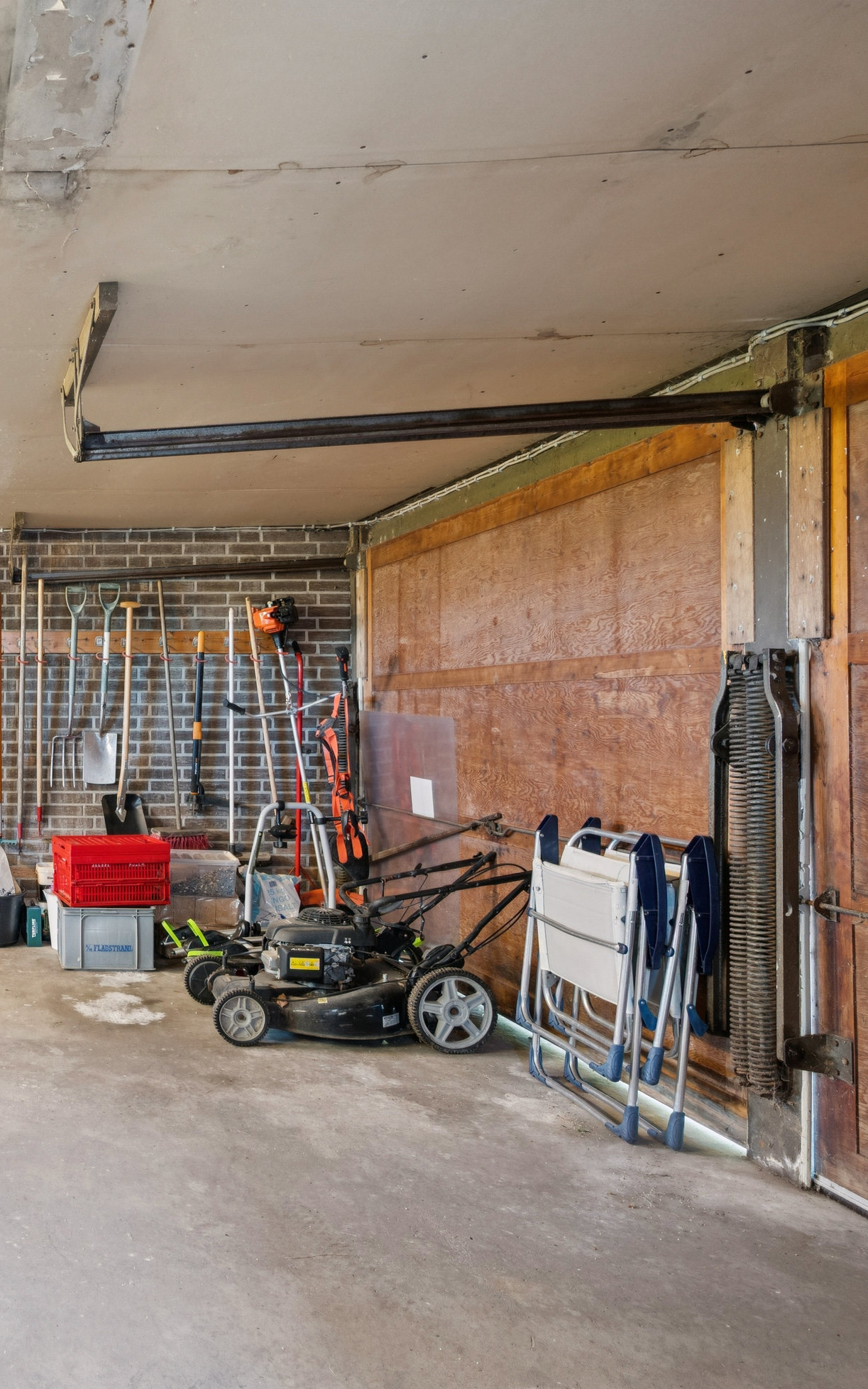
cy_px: 698
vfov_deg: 70.9
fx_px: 976
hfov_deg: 39.1
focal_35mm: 26
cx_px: -94
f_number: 9
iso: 640
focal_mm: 16.5
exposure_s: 1/1.67
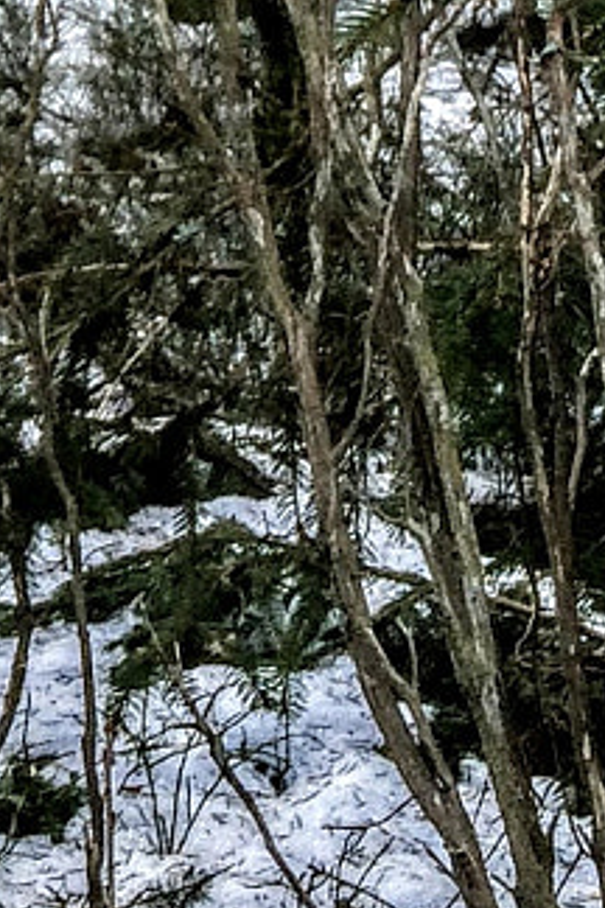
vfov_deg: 12.9
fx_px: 3756
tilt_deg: +2.0
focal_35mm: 149
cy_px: -524
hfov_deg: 8.5
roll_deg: +0.1
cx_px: -751
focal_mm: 4.15
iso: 50
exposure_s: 1/100
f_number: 2.2
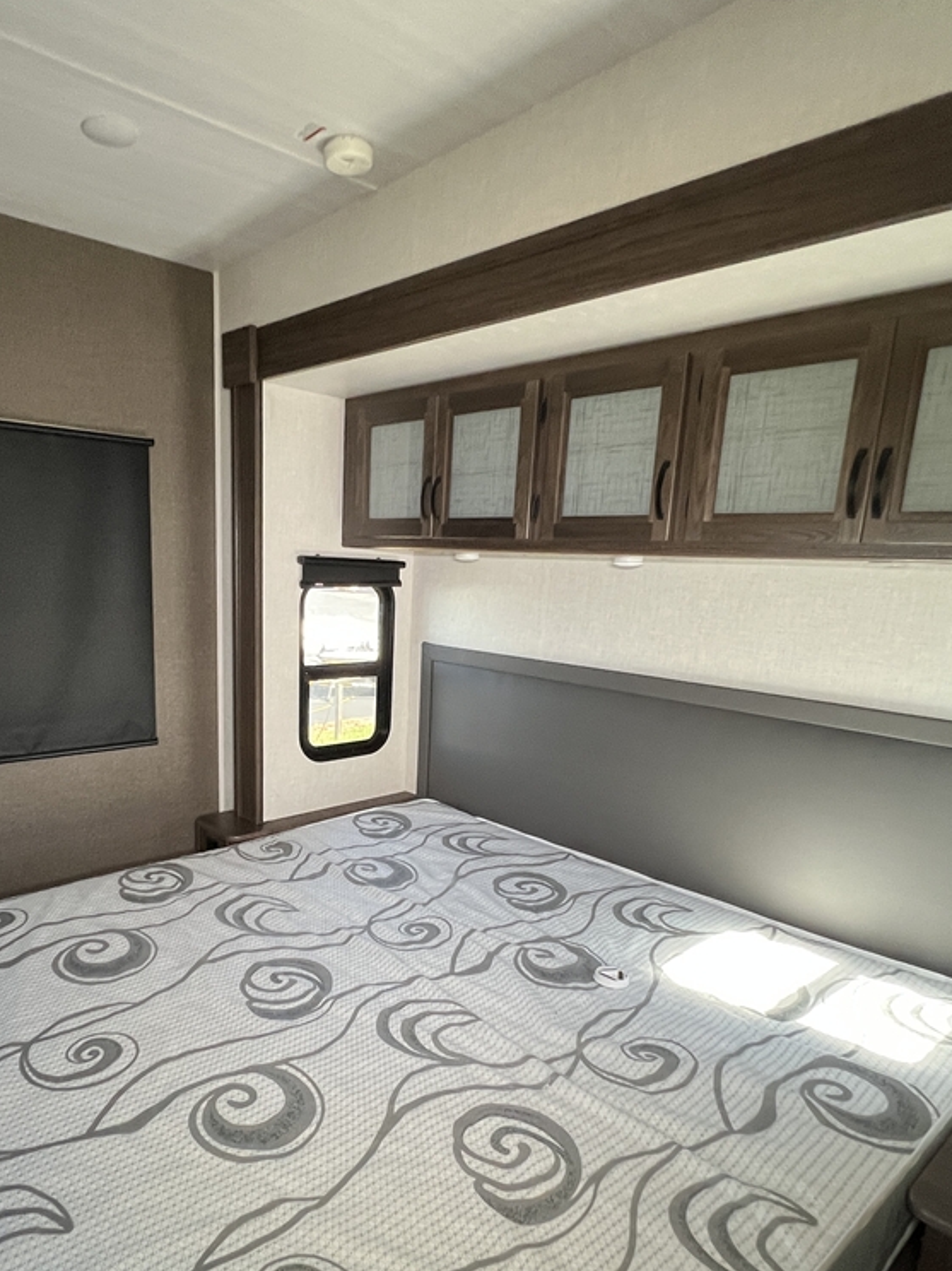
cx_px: 395
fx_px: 770
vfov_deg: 78.2
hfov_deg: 63.0
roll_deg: -3.7
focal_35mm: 21
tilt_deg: -15.1
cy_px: 754
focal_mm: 1.57
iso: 200
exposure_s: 1/99
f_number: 1.8
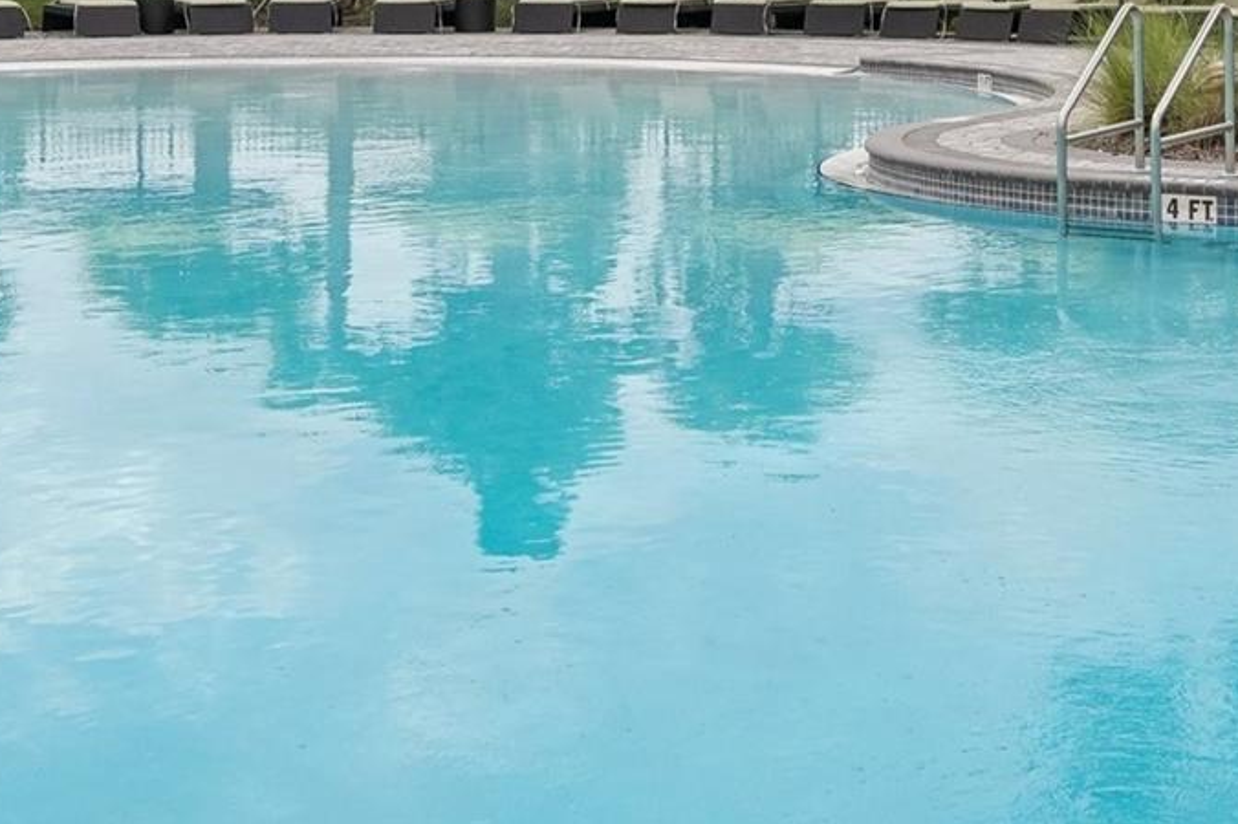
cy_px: -73
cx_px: 764
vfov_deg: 18.5
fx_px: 2440
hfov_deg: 28.4
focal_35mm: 71
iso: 400
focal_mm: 30
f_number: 8
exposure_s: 1/1600
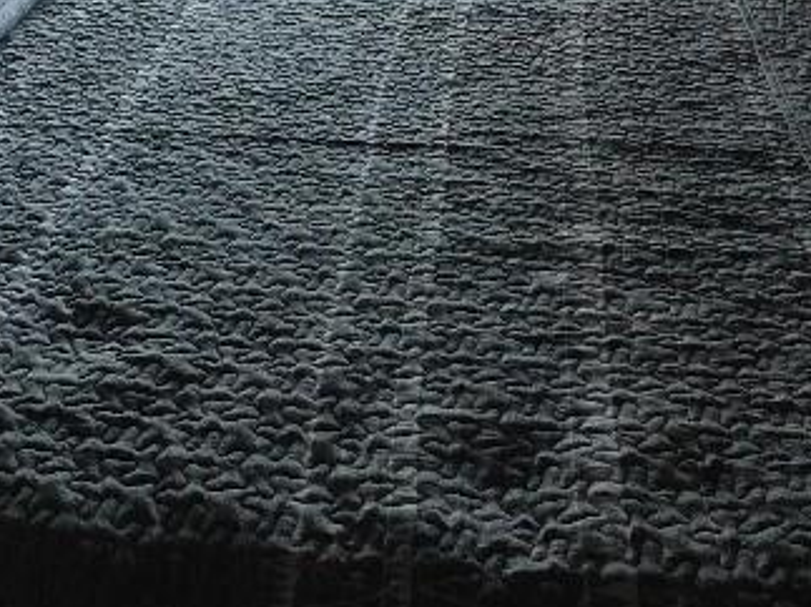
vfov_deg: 18.7
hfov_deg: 26.5
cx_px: 256
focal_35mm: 73
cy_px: -178
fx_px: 1710
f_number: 3
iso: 220
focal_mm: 4
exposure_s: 1/30
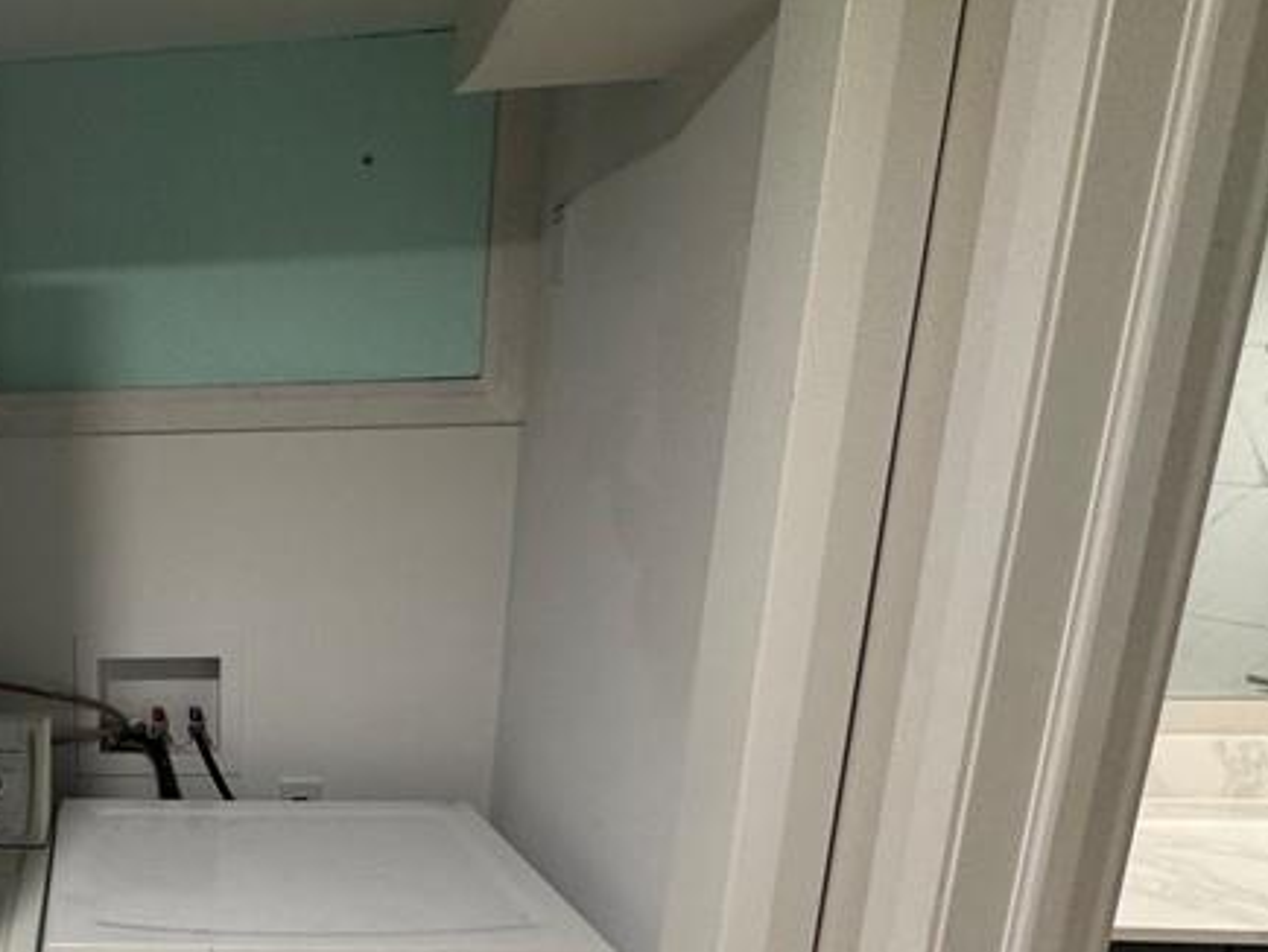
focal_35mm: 33
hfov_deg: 47.0
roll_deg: +1.3
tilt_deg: -14.0
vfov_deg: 41.4
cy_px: 742
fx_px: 1209
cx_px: 26
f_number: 2.2
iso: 200
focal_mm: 2.22
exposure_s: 1/60
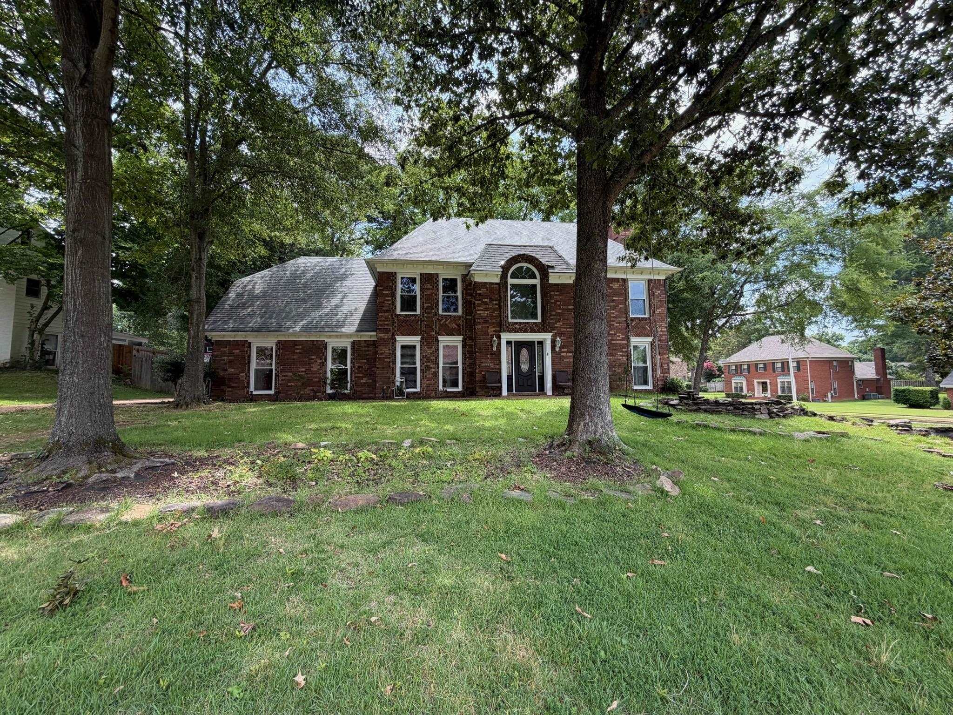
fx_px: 385
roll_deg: +0.5
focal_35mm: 14
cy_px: 358
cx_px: 476
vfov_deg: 85.7
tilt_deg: +3.6
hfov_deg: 102.1
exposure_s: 1/224
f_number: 2.2
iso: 50
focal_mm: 2.22
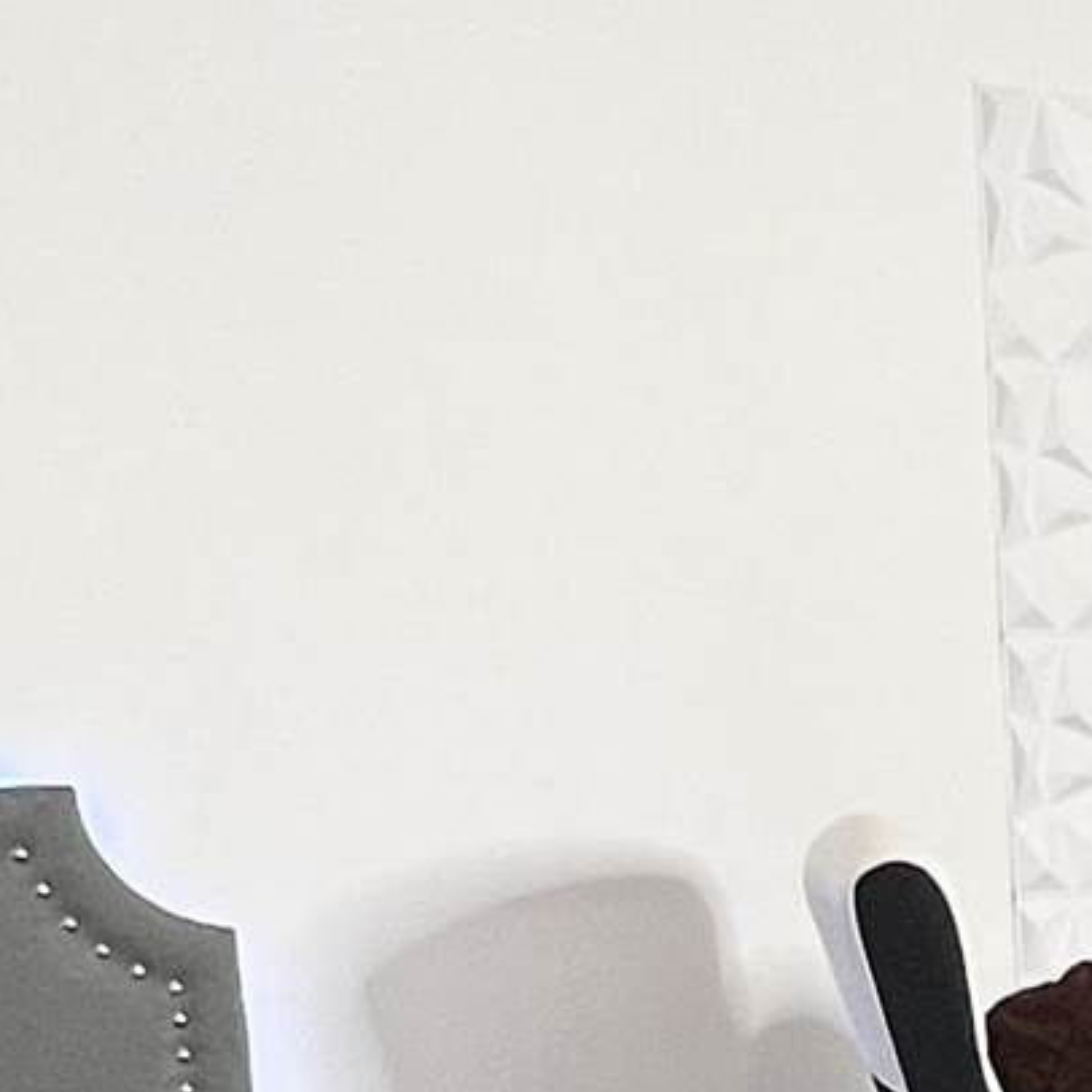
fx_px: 3105
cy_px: 1547
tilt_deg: -14.8
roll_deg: +1.1
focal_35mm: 87
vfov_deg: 18.1
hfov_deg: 18.4
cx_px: 1479
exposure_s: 1/60
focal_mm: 1.57
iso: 250
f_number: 1.8
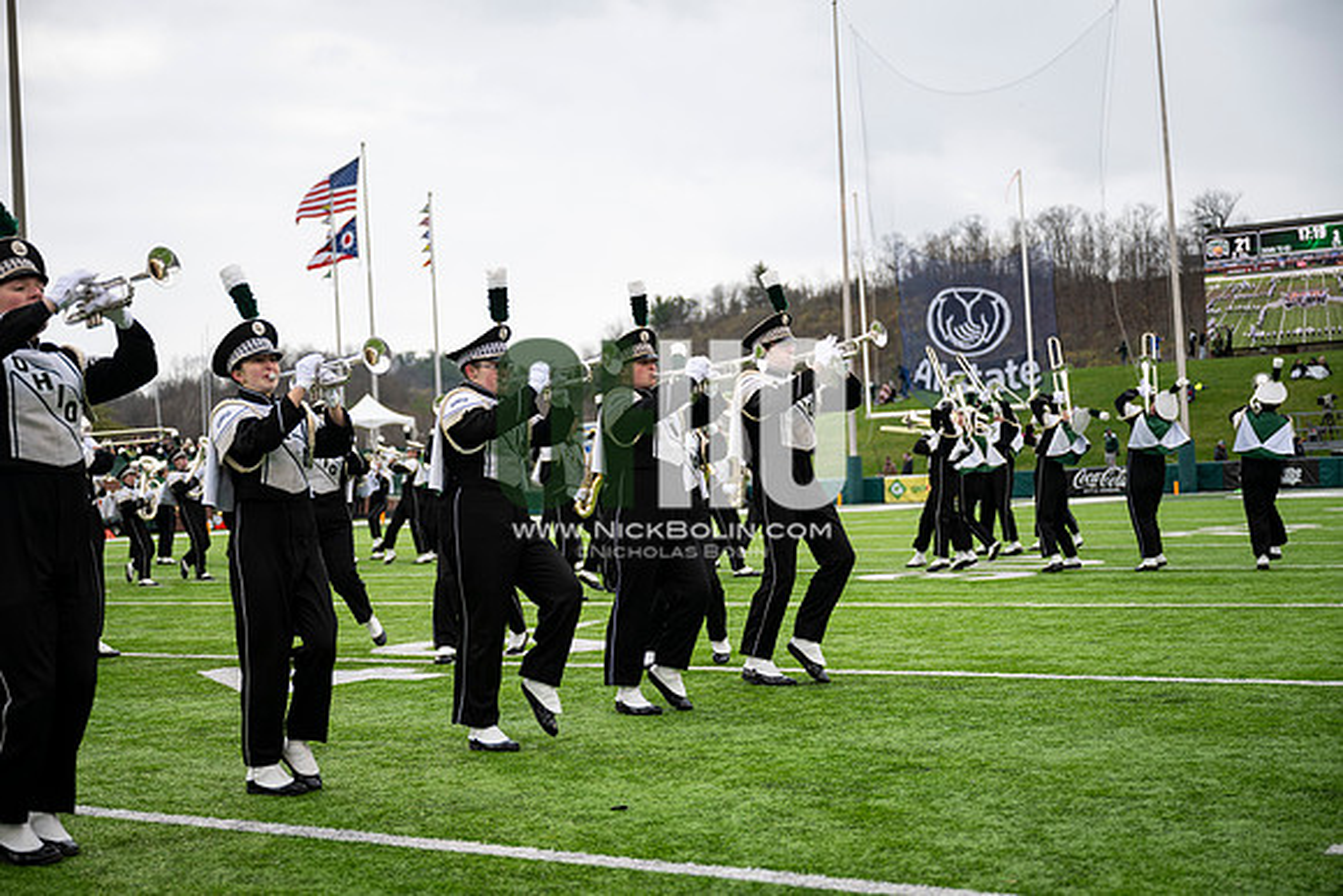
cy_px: 448
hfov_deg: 41.9
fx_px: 1754
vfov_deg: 28.7
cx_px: 672
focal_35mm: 47
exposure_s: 1/500
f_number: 2.8
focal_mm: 47
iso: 160
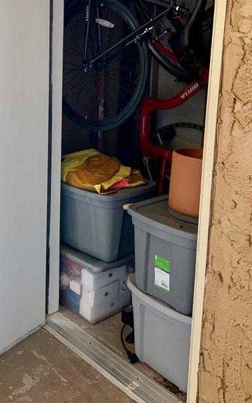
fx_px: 472
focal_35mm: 43
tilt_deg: -9.8
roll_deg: -1.9
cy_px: 128
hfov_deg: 29.6
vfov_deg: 45.4
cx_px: 73
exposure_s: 1/60
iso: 250
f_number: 1.8
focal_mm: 4.25
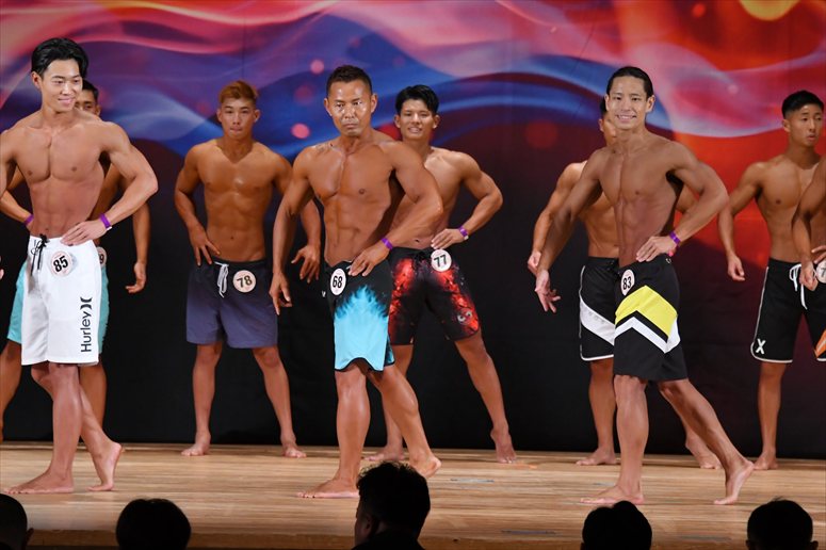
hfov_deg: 9.2
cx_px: 413
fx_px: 5160
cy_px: 275
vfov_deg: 6.1
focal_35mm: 225
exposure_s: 1/400
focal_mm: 150
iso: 3200
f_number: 5.6
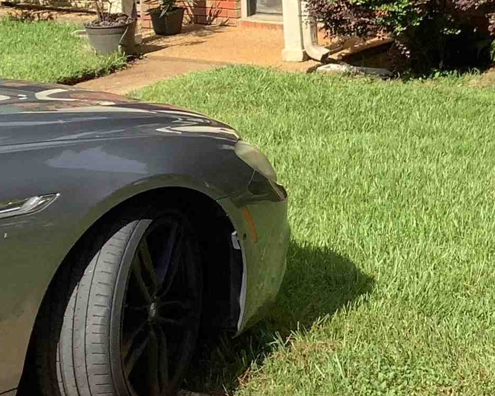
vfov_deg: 15.0
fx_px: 1465
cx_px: 676
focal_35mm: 100
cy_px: -53
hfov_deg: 17.7
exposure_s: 1/1058
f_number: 2.4
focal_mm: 3.3
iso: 25
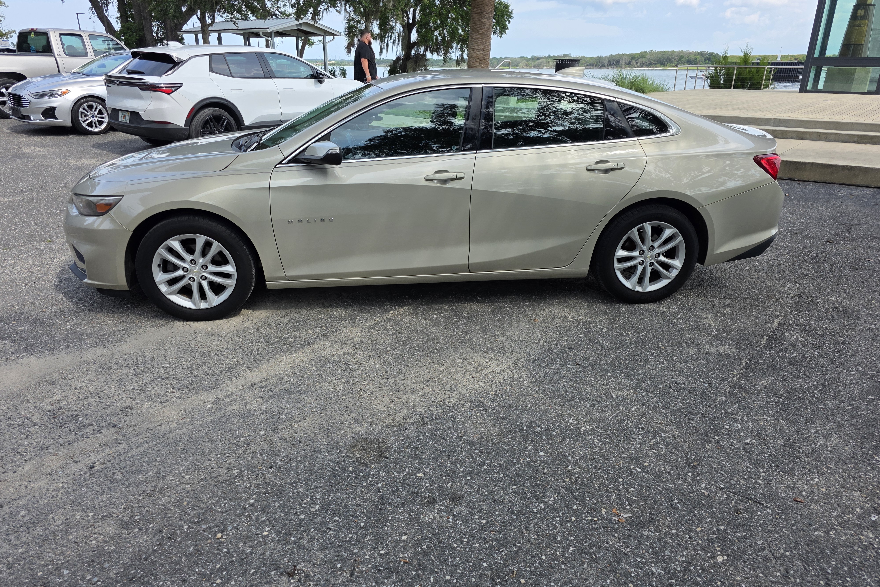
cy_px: 310
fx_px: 587
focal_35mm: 24
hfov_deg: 73.7
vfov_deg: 53.1
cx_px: 441
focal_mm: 6.3
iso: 80
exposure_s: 1/2805
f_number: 1.7
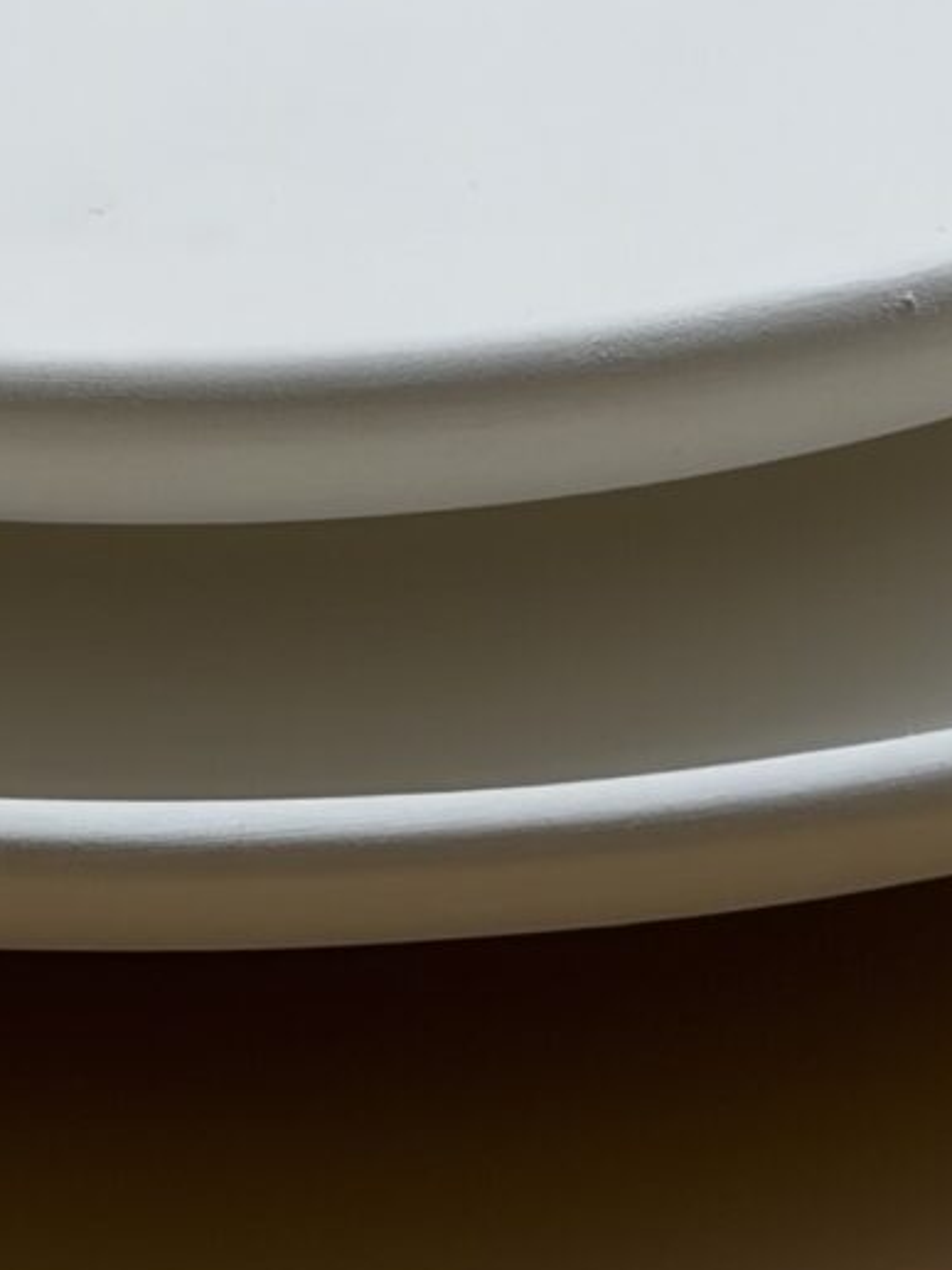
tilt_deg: -29.0
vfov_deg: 7.6
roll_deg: -0.2
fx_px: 9461
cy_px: -268
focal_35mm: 258
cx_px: 226
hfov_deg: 5.8
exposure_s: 1/192
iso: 32
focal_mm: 5.96
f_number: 1.6
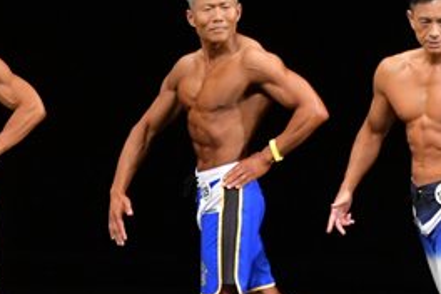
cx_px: 63
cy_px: 214
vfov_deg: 2.6
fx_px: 6565
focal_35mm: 536
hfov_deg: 3.8
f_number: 5.6
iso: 3200
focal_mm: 122
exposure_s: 1/400
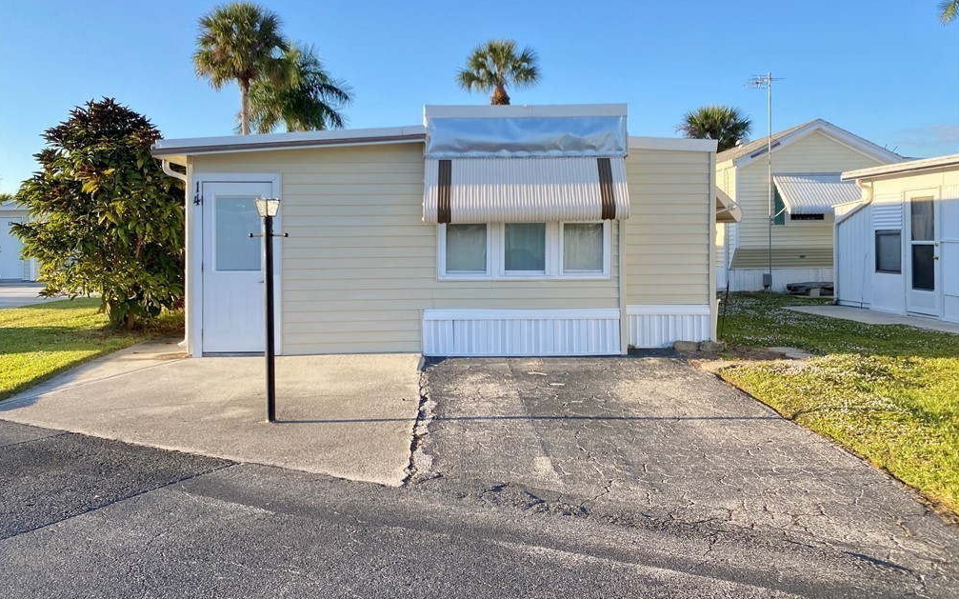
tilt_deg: -0.5
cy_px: 260
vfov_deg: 44.4
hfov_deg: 66.5
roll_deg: +0.7
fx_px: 732
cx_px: 474
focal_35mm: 28
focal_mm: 4.25
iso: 32
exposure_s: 1/767
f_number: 1.8
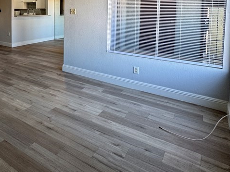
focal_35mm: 30
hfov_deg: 53.5
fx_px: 199
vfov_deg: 43.1
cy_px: 20
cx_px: 29
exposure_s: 1/120
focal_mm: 2.22
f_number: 2.2
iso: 100
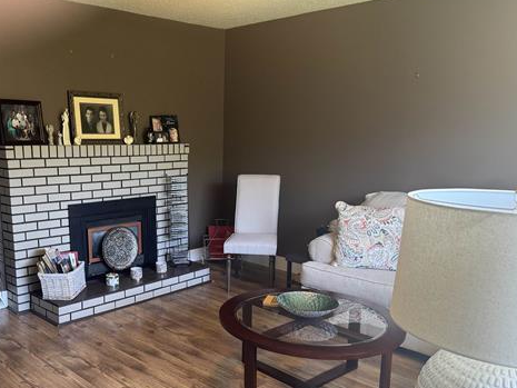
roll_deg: +0.6
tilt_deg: -11.6
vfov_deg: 42.7
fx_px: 493
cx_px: 188
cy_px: 236
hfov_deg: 54.6
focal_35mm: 33
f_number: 1.78
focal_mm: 6.76
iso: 200
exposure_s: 1/60
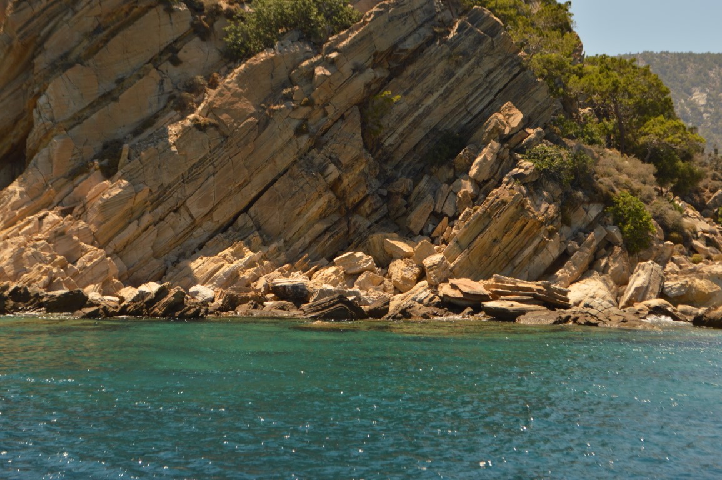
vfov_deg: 20.1
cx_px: 361
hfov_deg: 29.9
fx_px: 1353
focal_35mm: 68
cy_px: 240
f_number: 8
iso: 100
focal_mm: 45
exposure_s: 1/320
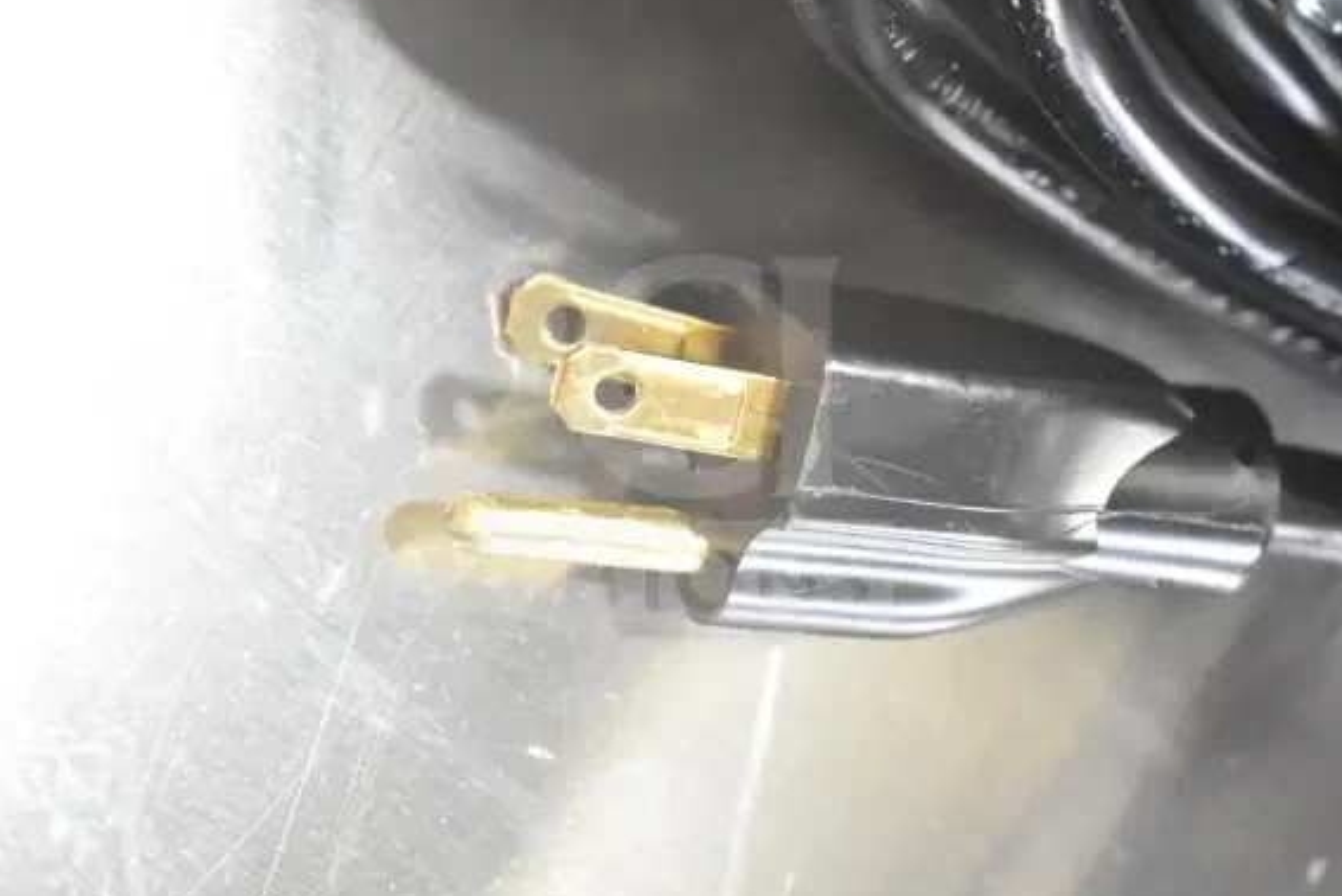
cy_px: 444
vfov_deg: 16.3
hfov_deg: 24.2
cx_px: 626
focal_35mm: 84
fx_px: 3133
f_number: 5.6
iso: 3600
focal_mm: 52
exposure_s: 1/80
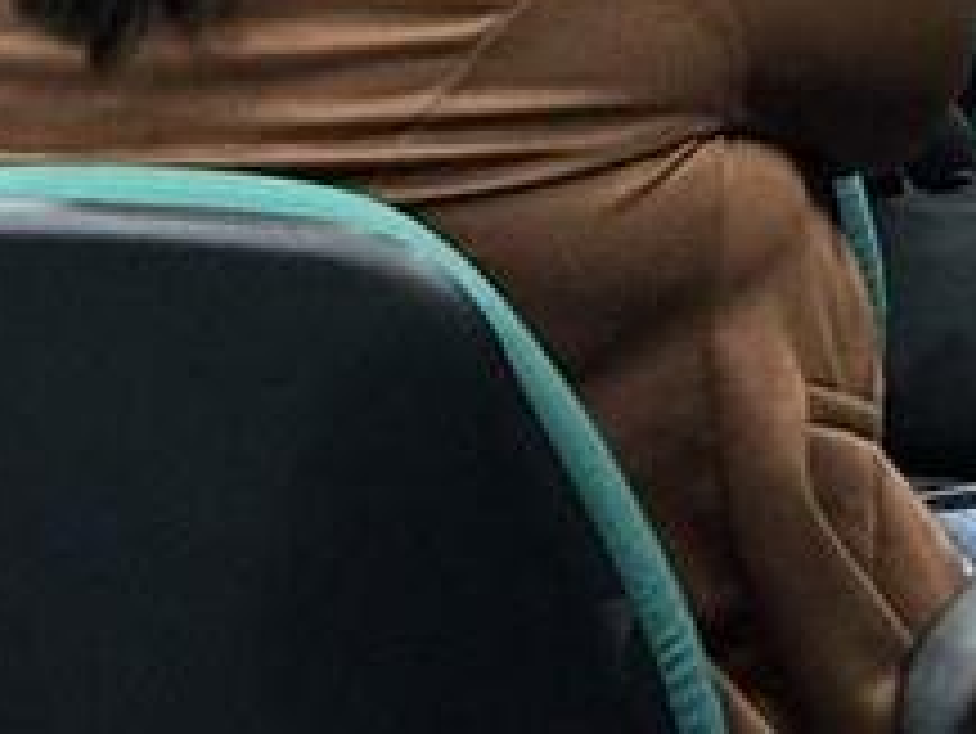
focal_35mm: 287
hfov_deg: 6.7
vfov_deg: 5.0
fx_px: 8096
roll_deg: +0.8
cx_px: 2024
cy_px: -1198
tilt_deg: -4.9
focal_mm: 5.96
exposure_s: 1/40
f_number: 1.6
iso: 160
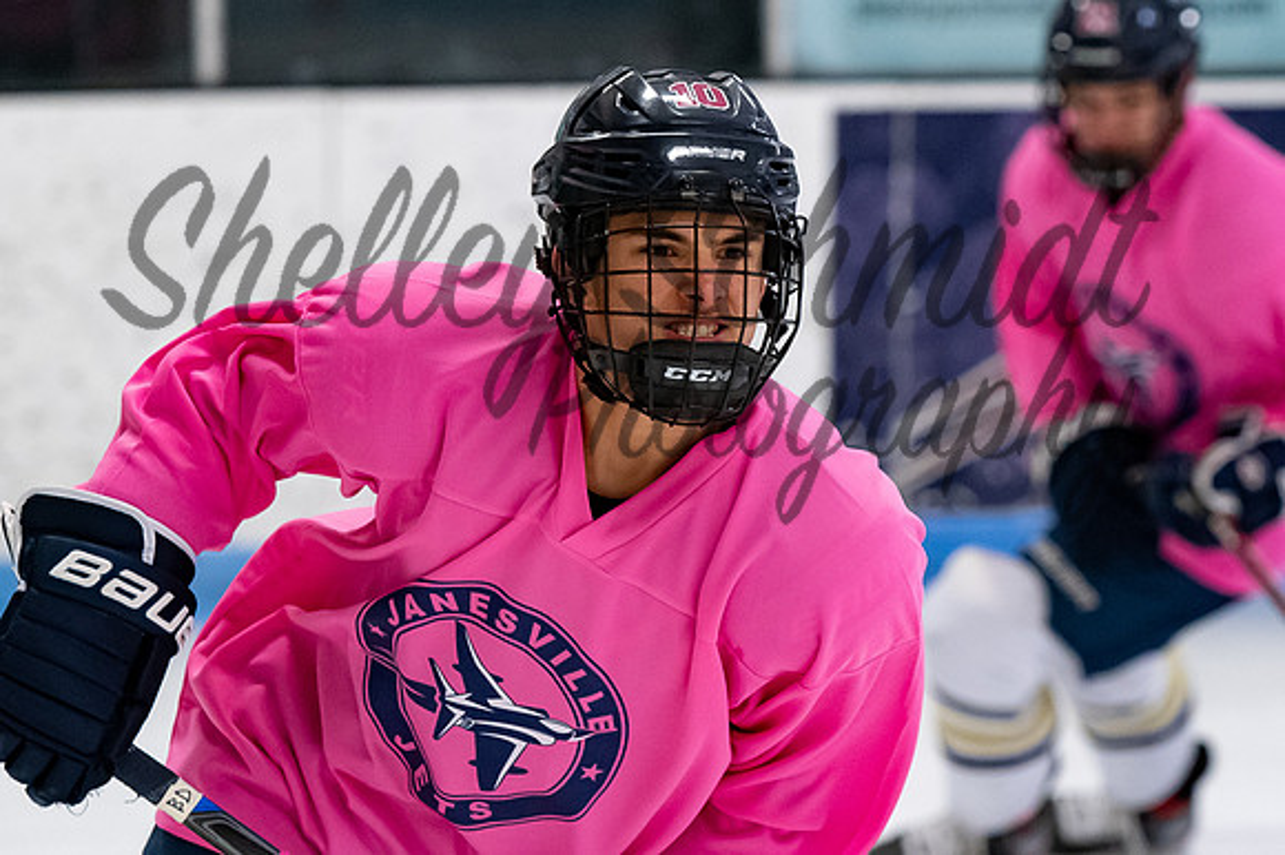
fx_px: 11414
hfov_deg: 6.4
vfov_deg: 4.3
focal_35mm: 320
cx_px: 928
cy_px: 351
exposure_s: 1/800
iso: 2000
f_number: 3.5
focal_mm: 145
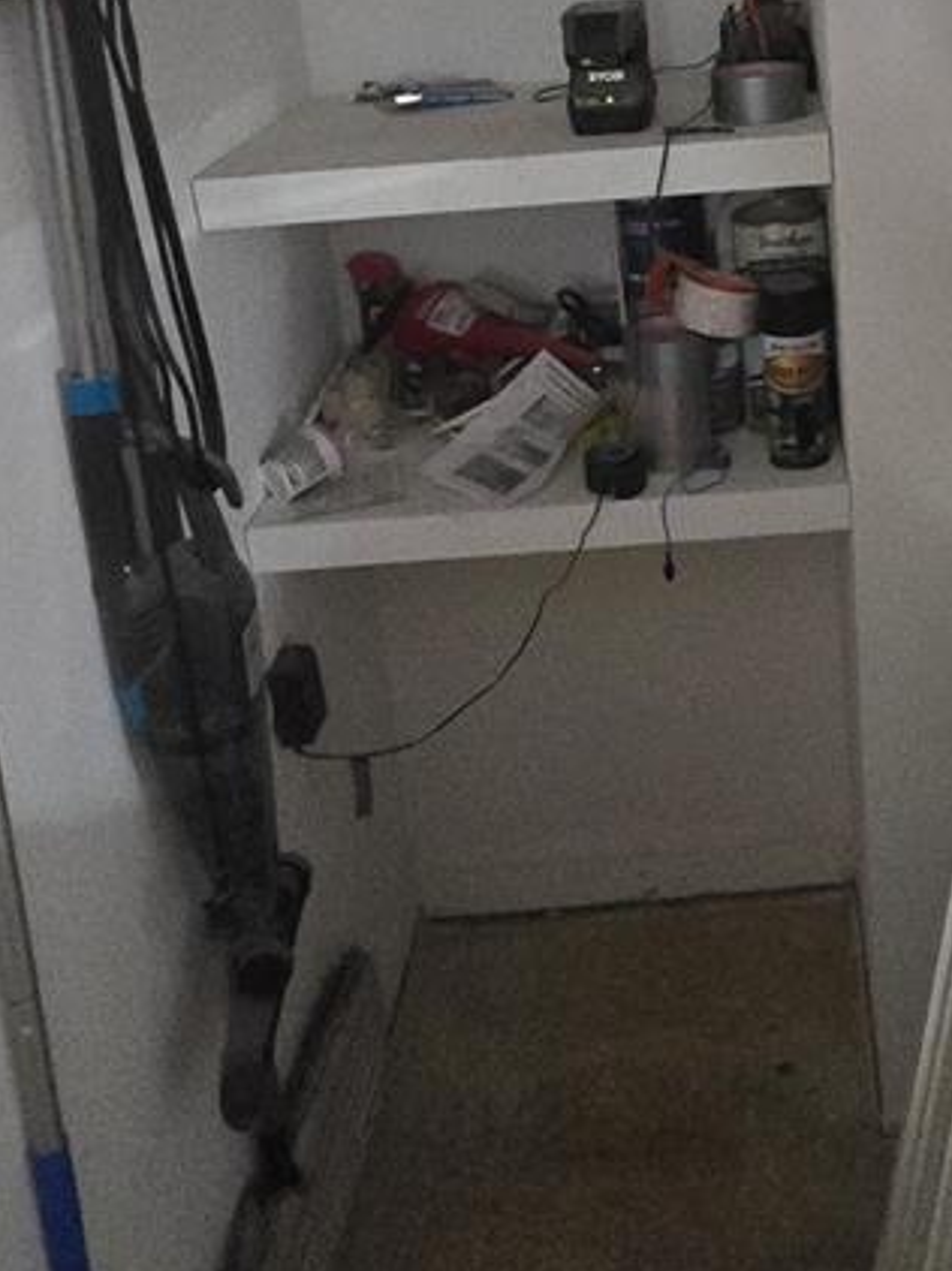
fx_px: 1358
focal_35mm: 37
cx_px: 765
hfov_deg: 37.2
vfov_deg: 45.9
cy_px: 151
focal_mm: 2.2
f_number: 2.2
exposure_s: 1/24
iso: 1600
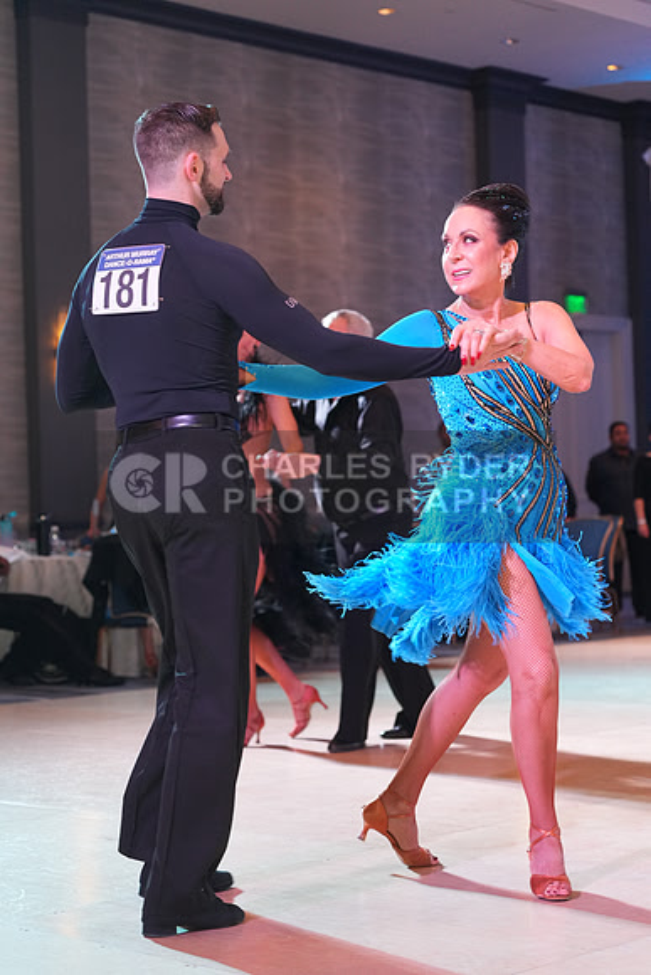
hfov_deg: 19.5
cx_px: 326
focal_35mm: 70
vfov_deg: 28.8
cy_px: 488
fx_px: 1897
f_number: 4
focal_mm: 70
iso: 2500
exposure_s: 1/250
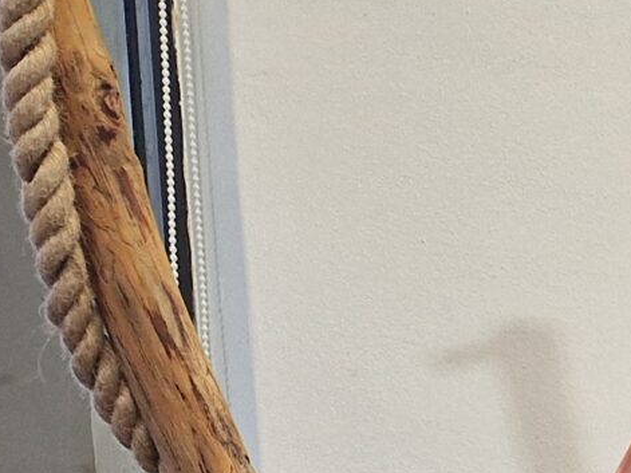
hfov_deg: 12.8
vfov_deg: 10.3
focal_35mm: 125
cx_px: 1423
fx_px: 2278
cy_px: 1120
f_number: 1.8
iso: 160
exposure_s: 1/100
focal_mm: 5.4
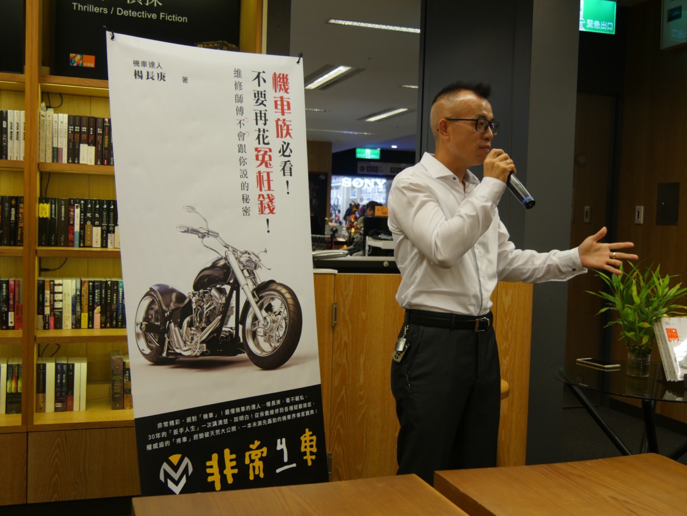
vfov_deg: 37.7
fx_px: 754
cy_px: 258
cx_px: 344
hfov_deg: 49.0
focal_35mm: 38
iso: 400
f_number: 3.8
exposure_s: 1/60
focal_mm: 19
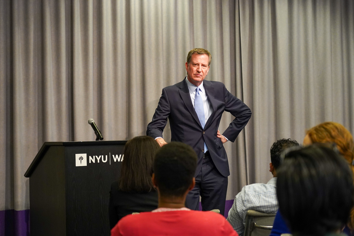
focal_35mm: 70
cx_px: 177
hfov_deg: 28.8
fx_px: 688
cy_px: 118
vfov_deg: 19.5
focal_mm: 70
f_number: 4
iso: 3200
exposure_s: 1/160
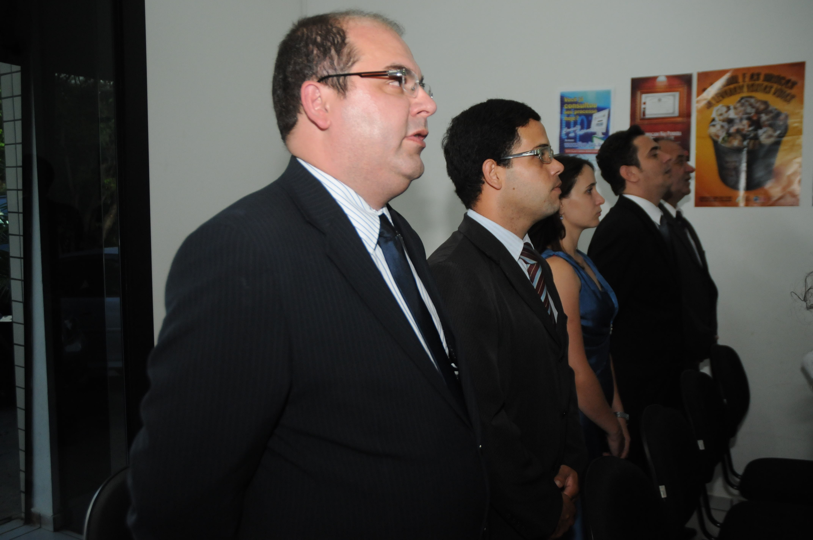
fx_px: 812
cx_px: 406
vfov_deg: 36.8
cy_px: 270
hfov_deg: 53.2
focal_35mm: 36
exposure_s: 1/250
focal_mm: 24
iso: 1000
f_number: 3.8
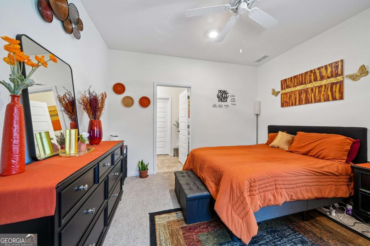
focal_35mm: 13
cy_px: 123
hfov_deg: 108.3
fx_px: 134
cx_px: 185
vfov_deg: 85.4
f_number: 8
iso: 400
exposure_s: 1/3.33
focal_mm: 13
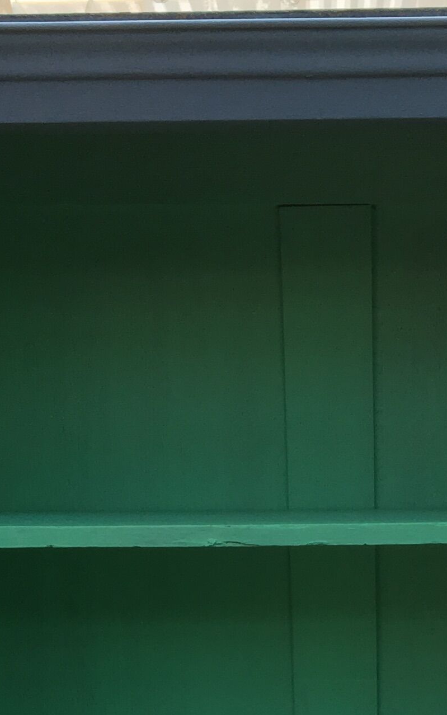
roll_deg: +1.6
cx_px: 341
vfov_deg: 19.5
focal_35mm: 97
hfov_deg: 13.4
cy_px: 967
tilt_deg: -14.3
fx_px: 1890
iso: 40
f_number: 2.2
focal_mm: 4.15
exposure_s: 1/100
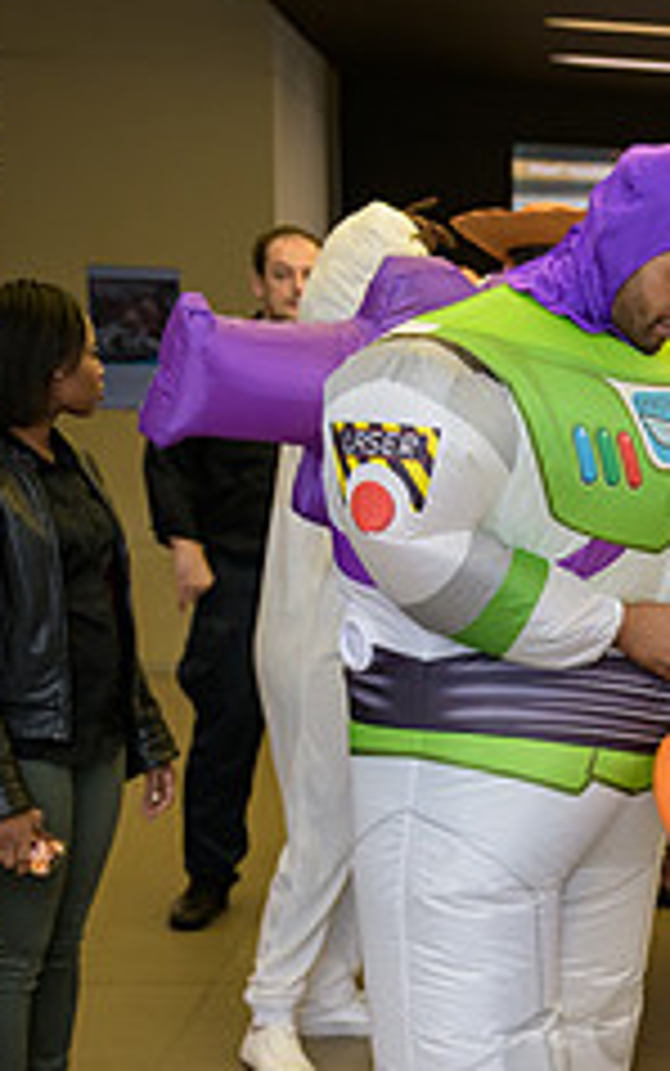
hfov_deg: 16.4
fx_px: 2101
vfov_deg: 28.3
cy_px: 767
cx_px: 1021
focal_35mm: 72
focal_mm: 29
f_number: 3.2
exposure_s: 1/125
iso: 800
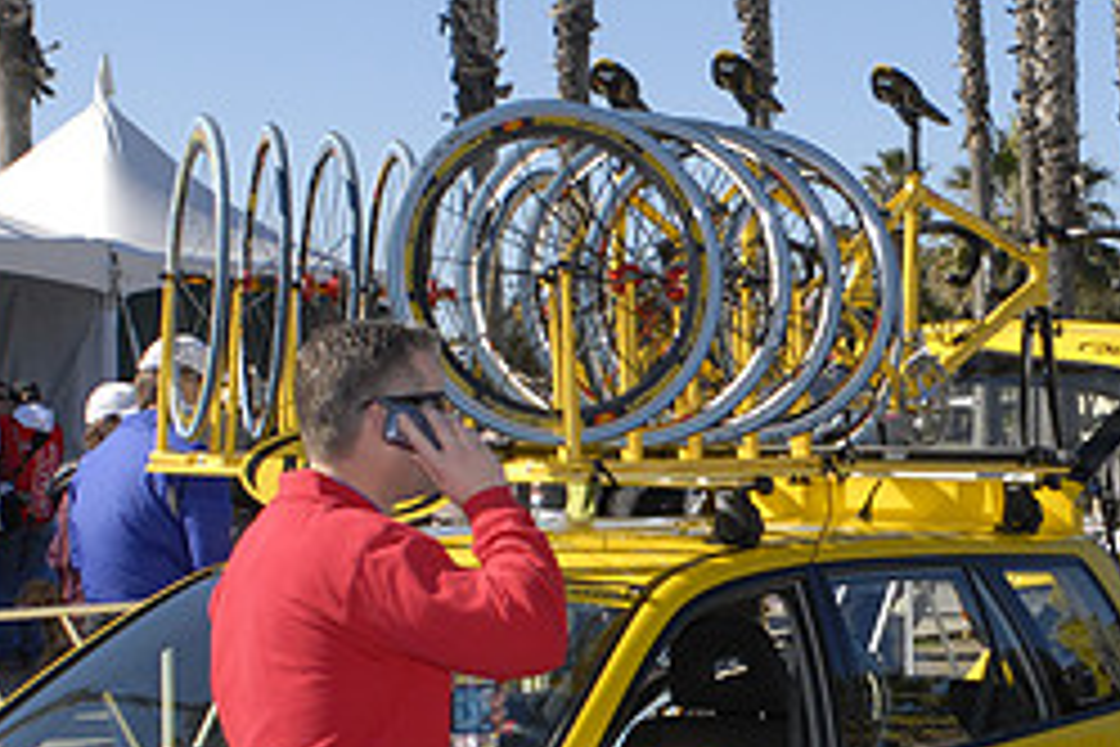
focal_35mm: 98
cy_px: 603
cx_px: 994
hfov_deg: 20.4
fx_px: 3049
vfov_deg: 13.9
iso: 200
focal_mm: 28
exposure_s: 1/250
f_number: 10
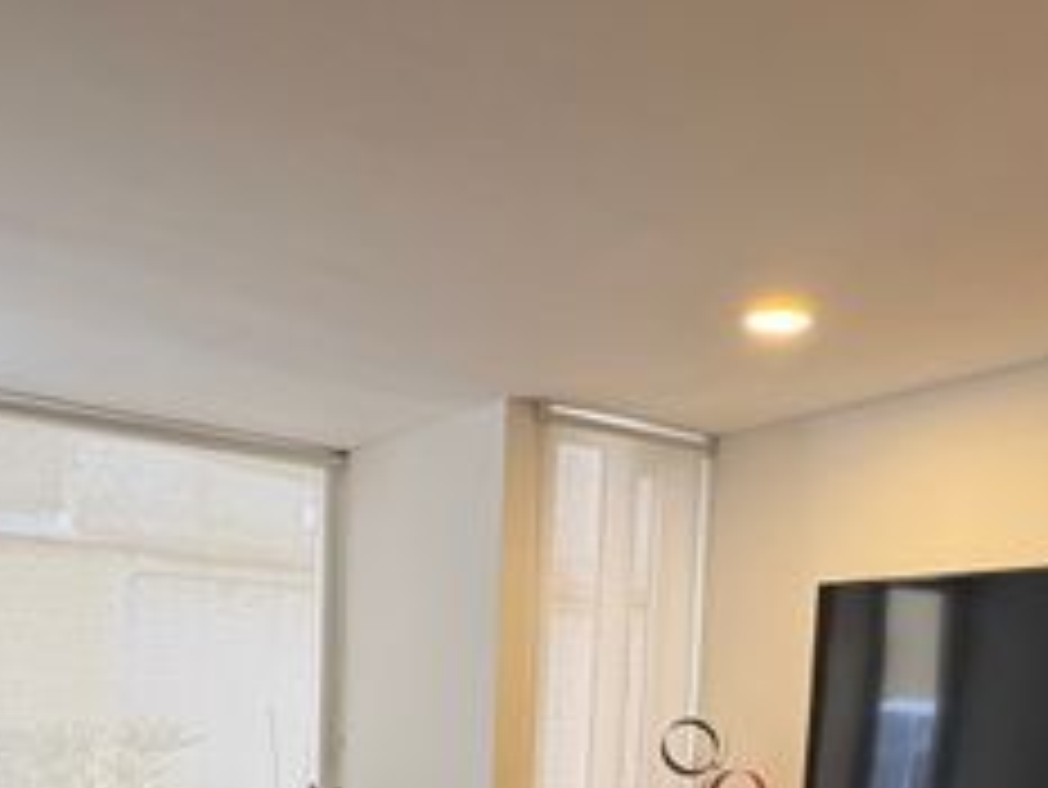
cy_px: 833
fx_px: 1212
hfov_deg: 46.7
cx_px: 564
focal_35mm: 40
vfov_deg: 32.4
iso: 125
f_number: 2.2
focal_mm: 2.22
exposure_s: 1/60
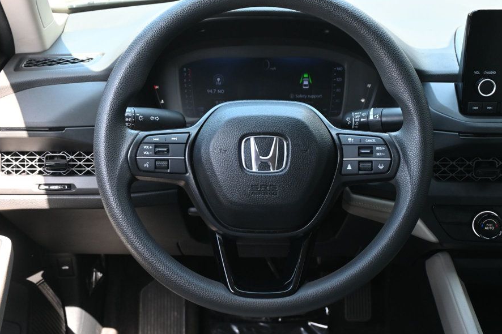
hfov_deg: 38.2
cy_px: 152
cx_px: 264
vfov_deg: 26.0
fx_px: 725
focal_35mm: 52
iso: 1000
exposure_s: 1/125
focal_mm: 30
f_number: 4.8
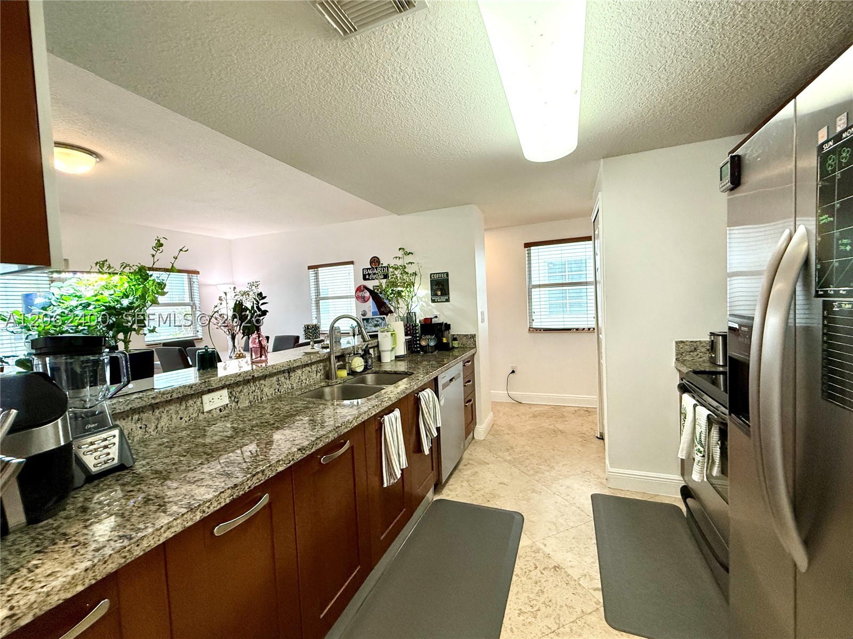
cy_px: 320
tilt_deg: -2.4
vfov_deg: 85.6
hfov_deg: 102.1
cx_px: 426
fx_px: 345
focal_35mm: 14
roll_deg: +1.2
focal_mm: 2.22
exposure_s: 1/120
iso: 320
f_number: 2.2
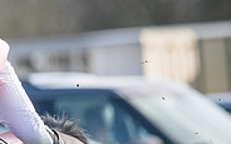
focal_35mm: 2109
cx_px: -174
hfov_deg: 1.0
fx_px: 13277
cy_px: 101
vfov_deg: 0.6
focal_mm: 400
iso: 400
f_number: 4.5
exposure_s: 1/1250
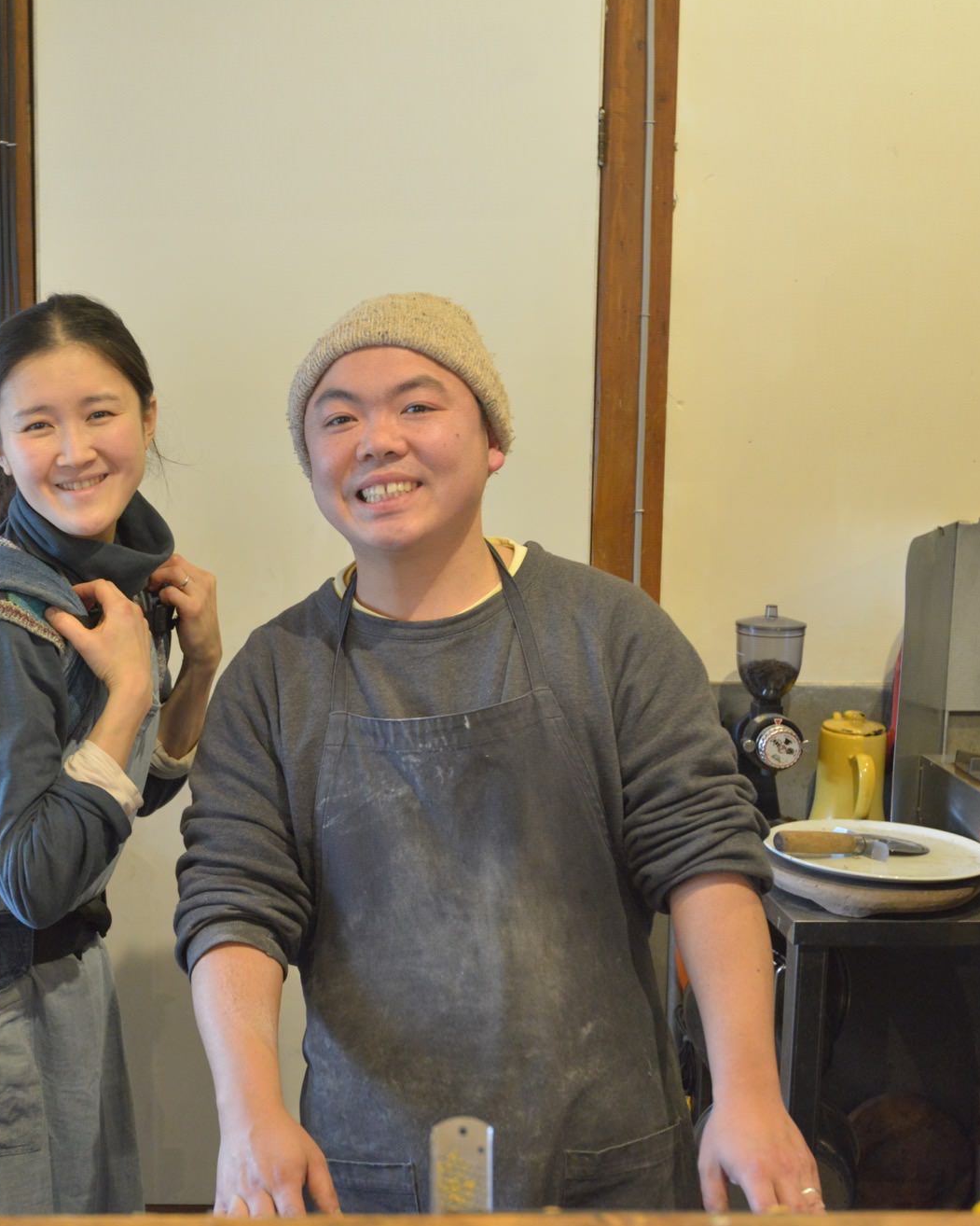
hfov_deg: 29.8
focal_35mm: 50
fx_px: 1813
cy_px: 615
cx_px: 247
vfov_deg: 37.3
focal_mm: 35
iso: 3200
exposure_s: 1/30
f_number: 4.5
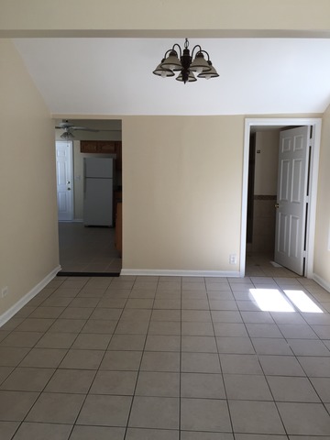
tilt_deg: -7.7
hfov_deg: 48.2
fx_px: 369
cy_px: 220
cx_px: 165
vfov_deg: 61.7
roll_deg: -0.4
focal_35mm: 29
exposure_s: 1/100
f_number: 2.2
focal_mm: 4.15
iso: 32
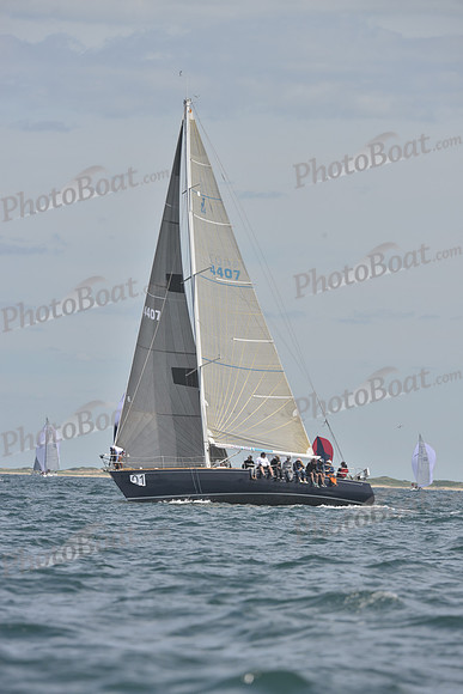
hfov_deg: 3.8
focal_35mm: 360
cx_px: 232
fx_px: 6940
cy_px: 347
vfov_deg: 5.7
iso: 280
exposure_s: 1/800
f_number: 10
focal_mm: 360
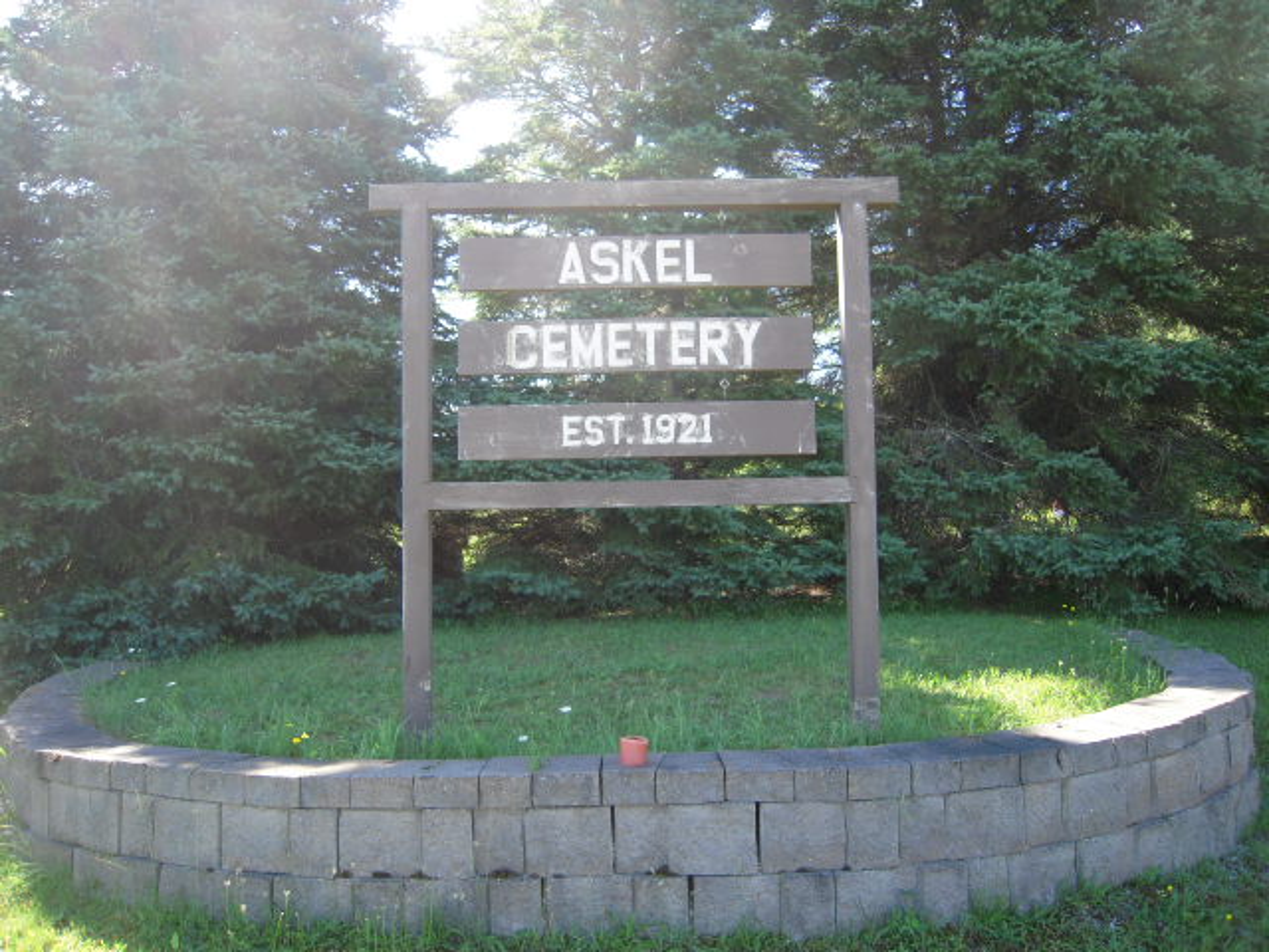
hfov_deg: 63.4
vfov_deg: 49.7
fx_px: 1026
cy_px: 476
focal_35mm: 28
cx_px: 634
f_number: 2.7
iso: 160
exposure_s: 1/250
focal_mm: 5
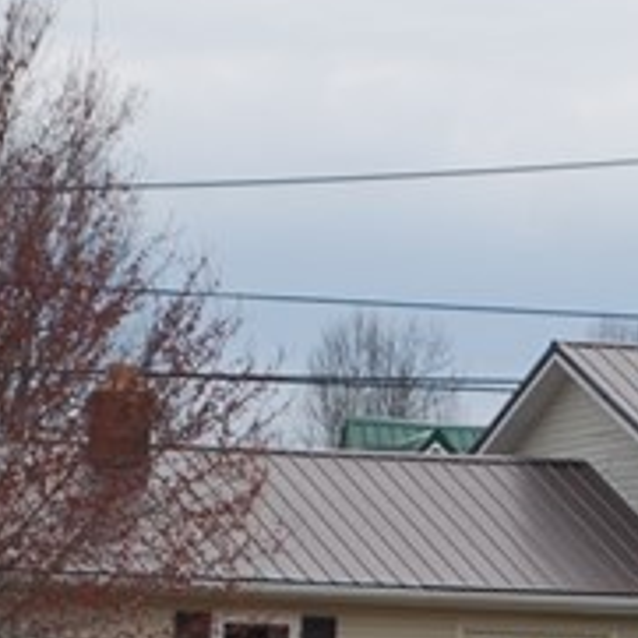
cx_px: 619
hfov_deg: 4.2
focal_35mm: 421
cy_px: 659
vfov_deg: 4.2
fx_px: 8769
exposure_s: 1/125
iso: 100
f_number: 5.6
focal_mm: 55
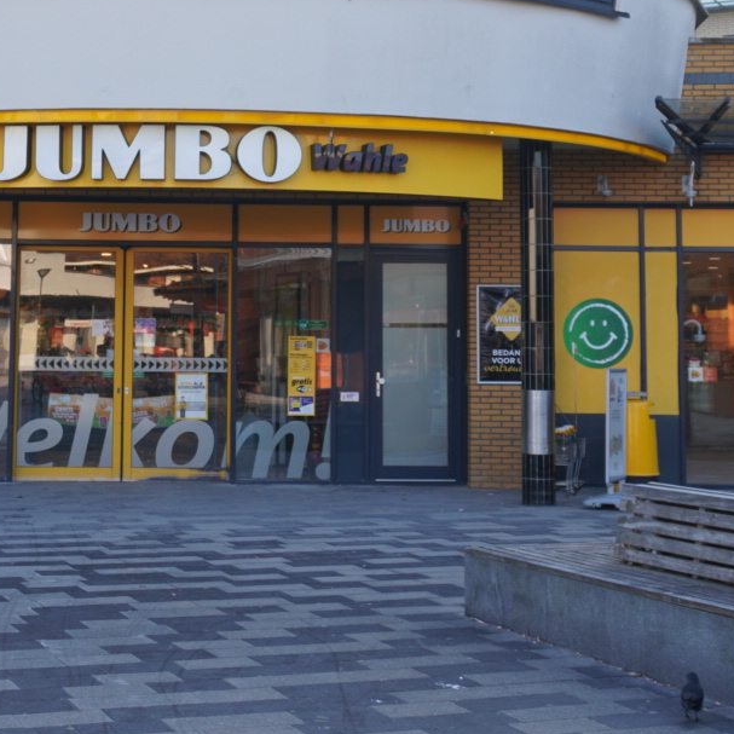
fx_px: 1874
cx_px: 225
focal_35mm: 78
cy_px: 112
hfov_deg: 22.0
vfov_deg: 21.8
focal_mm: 23
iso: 100
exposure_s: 1/100
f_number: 5.6
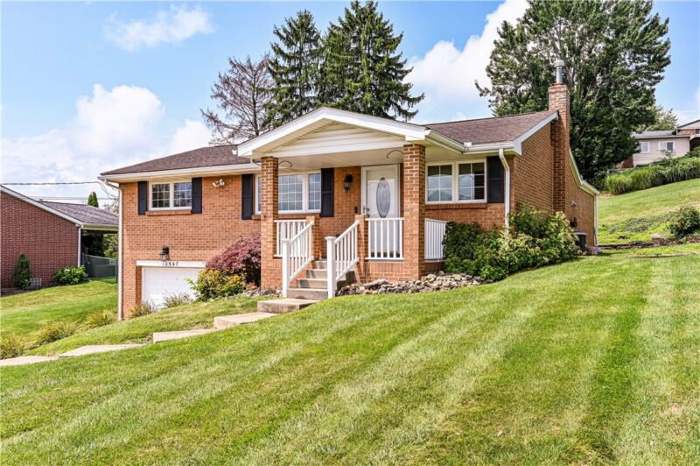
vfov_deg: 43.5
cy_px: 233
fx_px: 583
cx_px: 350
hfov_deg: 62.0
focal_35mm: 30
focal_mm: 30
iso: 100
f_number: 8
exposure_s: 1/160
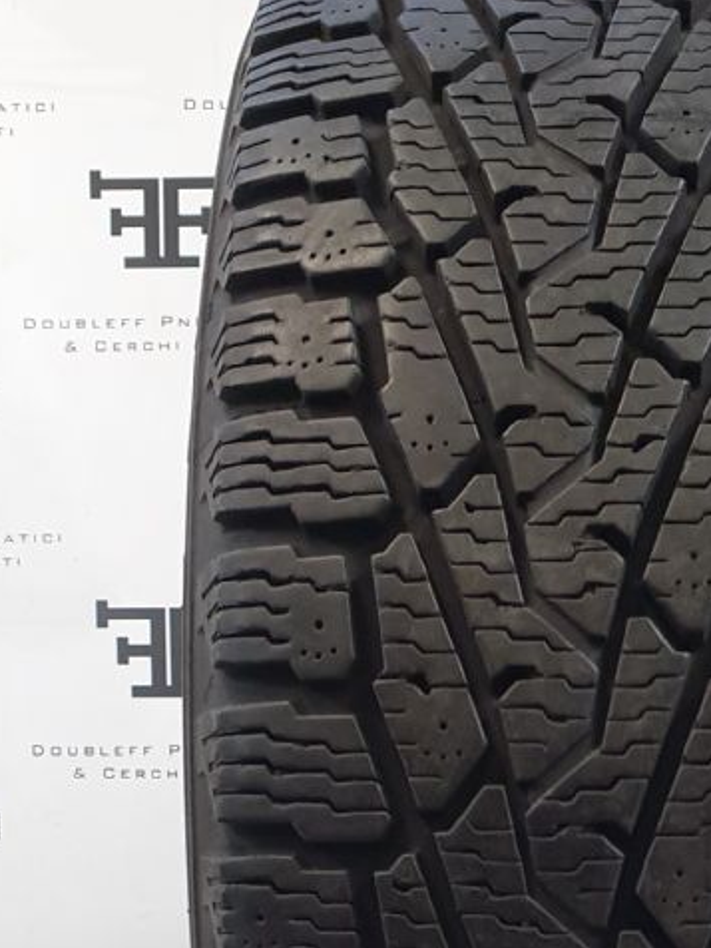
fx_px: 1944
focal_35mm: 71
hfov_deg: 20.5
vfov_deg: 24.8
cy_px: 1129
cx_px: 575
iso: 160
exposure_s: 1/50
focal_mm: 4.3
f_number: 2.4
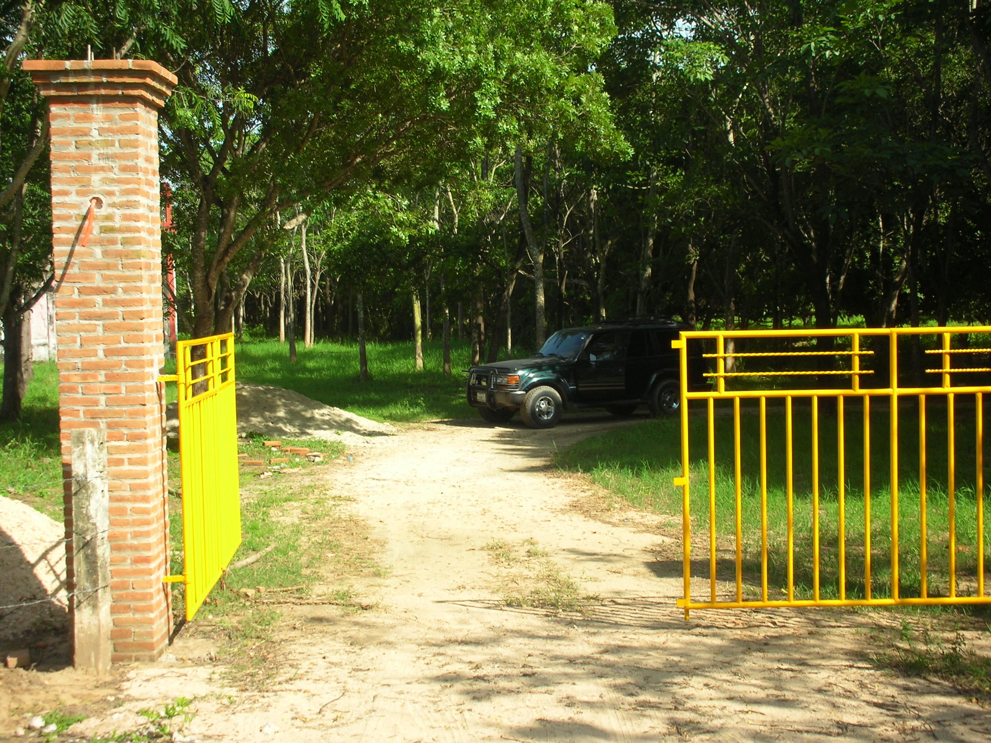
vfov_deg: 27.5
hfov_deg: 36.2
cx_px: 496
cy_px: 372
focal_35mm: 53
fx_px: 1517
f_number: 3.7
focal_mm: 8.8
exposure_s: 1/259
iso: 50
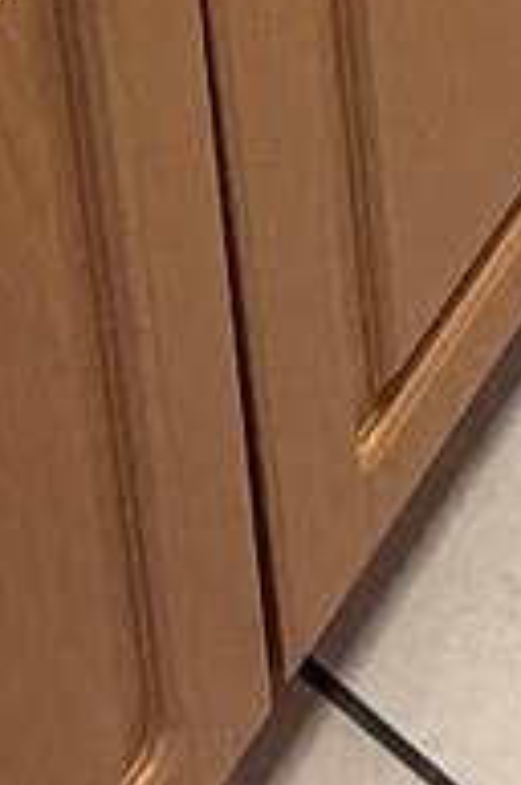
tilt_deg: -18.7
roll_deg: +4.7
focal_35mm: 121
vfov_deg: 10.8
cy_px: -1619
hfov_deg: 11.3
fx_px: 2636
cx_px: 281
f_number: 2.2
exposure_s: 1/120
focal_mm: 2.22
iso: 250
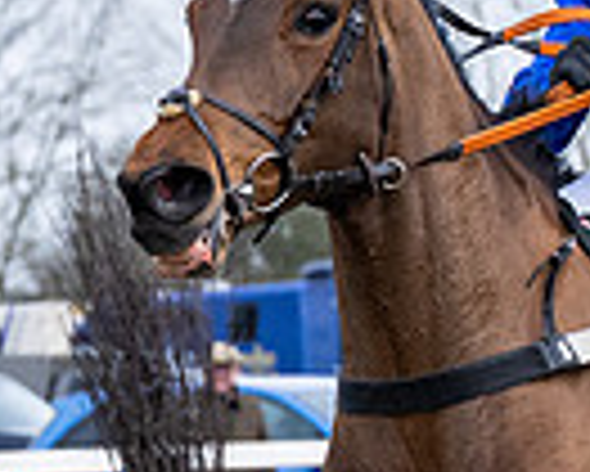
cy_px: 558
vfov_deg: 2.6
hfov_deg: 3.3
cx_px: 558
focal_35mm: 593
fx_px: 10363
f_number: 4
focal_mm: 70
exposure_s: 1/1250
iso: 800
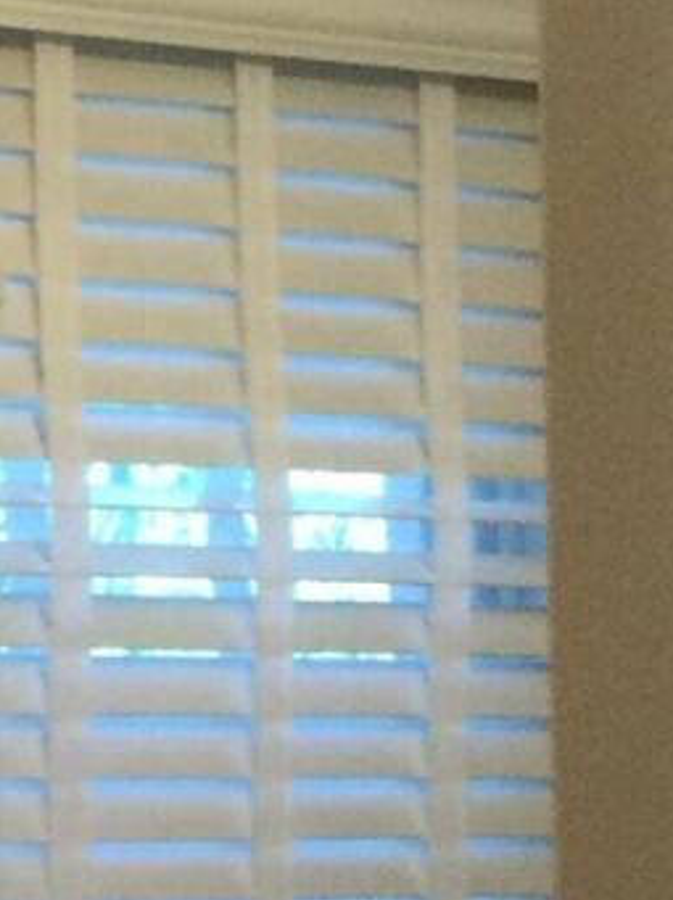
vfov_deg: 10.7
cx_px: -810
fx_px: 4727
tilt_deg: +0.4
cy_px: 984
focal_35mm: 182
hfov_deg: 7.7
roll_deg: +1.1
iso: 64
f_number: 2.4
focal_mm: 3.3
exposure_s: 1/33
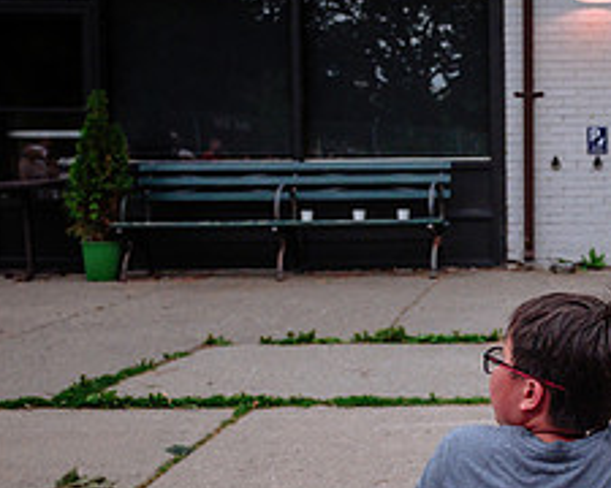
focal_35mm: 58
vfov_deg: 26.2
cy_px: 289
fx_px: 1049
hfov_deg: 30.2
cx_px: 614
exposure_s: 1/800
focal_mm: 16
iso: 1600
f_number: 2.8
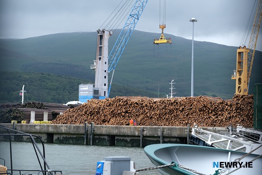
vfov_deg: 14.4
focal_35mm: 95
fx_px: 691
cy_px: 88
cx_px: 131
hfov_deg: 21.5
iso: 400
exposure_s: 1/1300
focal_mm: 63.4
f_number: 4
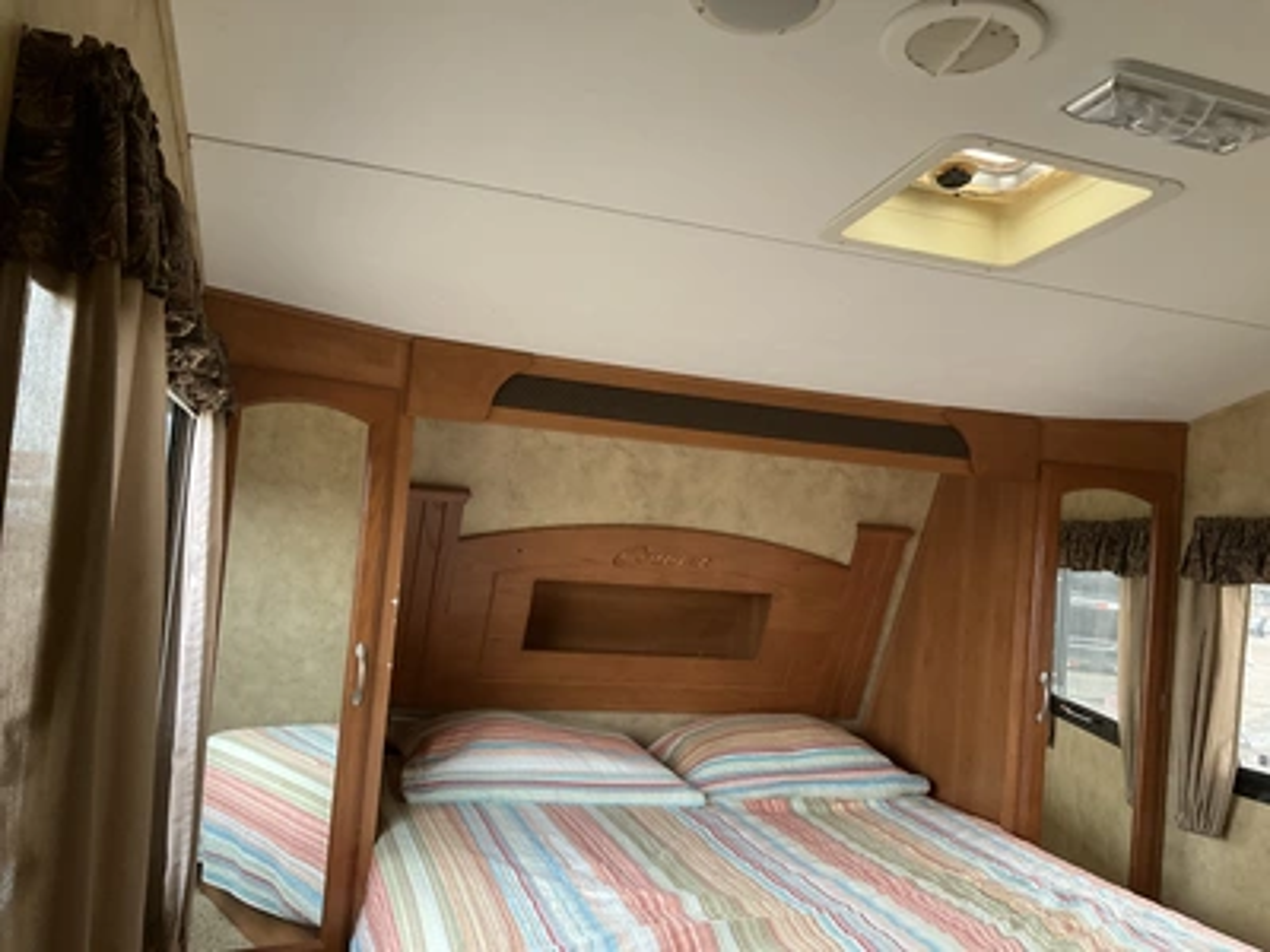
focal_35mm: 29
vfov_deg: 48.2
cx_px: 635
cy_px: 476
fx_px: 1064
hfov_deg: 61.7
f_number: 1.8
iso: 100
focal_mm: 3
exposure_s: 1/60
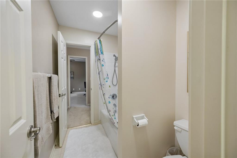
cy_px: 79
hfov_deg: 104.3
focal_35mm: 14
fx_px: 92
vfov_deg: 81.1
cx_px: 118
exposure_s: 1/40
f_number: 6.3
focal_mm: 14
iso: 640
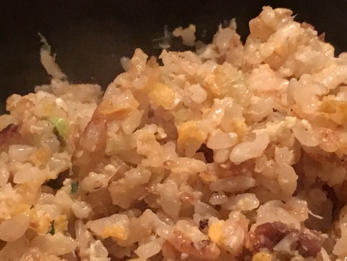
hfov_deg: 18.4
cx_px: 206
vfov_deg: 13.8
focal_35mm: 107
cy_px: 200
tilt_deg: -45.5
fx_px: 1073
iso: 250
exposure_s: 1/15
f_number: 2.2
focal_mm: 4.15
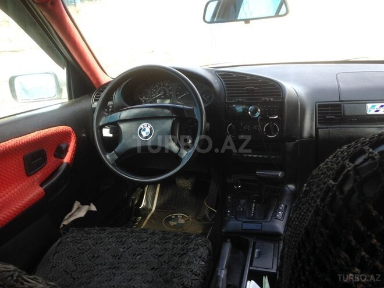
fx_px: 366
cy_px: 144
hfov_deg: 55.4
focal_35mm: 33
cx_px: 192
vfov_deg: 42.9
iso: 50
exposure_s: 1/120
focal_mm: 4.12
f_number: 2.4
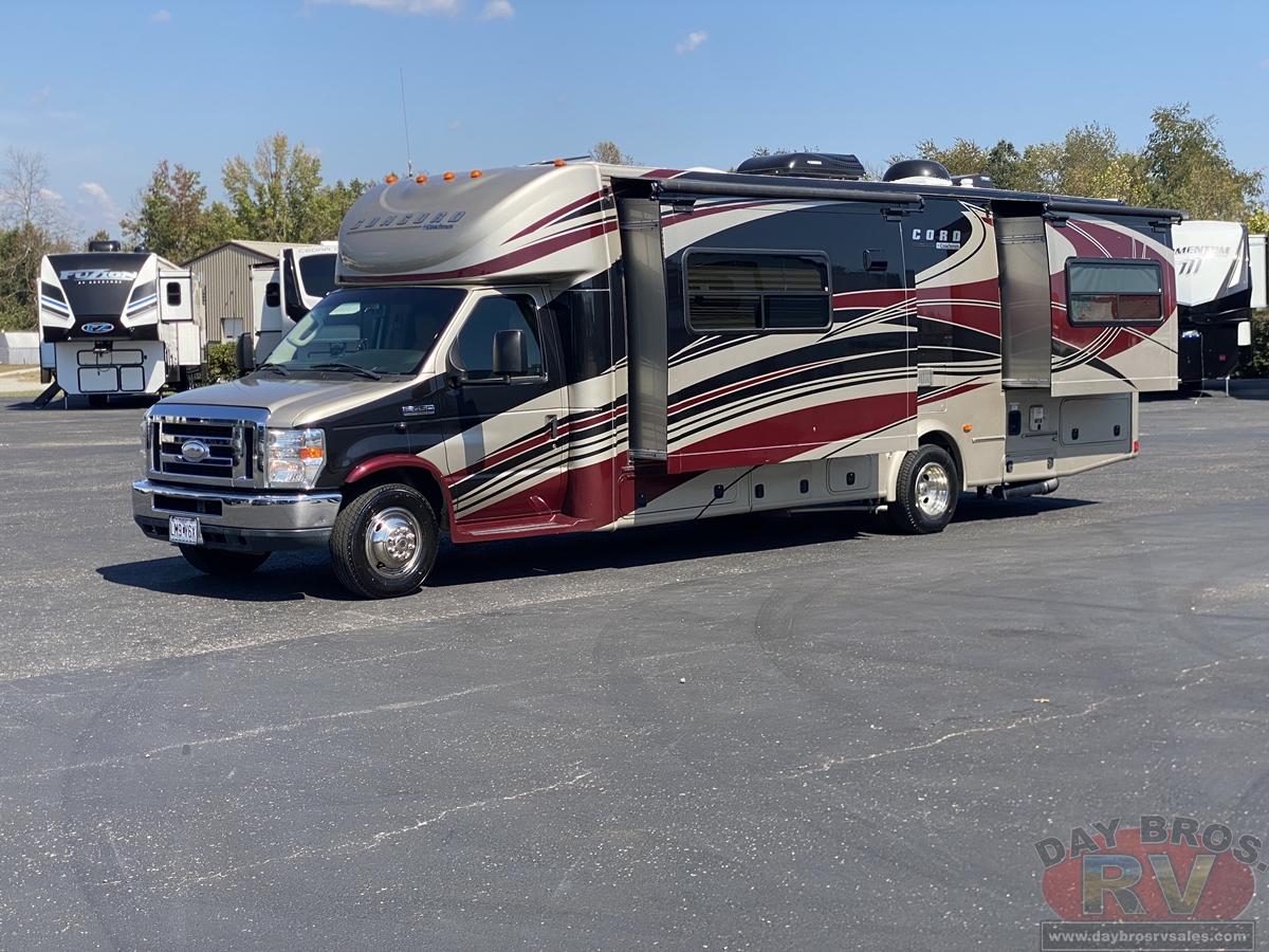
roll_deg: -0.6
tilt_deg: -3.8
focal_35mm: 52
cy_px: 476
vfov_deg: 28.0
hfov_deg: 36.8
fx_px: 1906
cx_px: 634
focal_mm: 6
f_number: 2
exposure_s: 1/1199
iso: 20
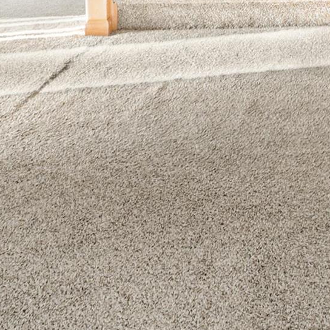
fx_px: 777
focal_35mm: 72
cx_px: 493
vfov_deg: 19.9
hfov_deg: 20.6
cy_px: -200
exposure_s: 1/8
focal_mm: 10
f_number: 8
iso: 800
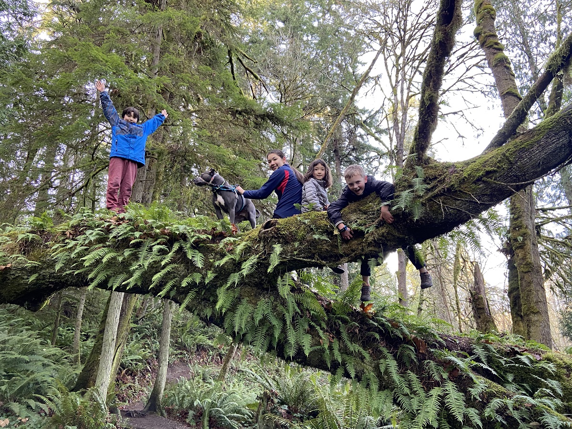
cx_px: 286
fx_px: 430
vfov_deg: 53.1
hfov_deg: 67.3
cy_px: 214
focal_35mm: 26
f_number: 1.8
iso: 125
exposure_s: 1/67
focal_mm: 4.25
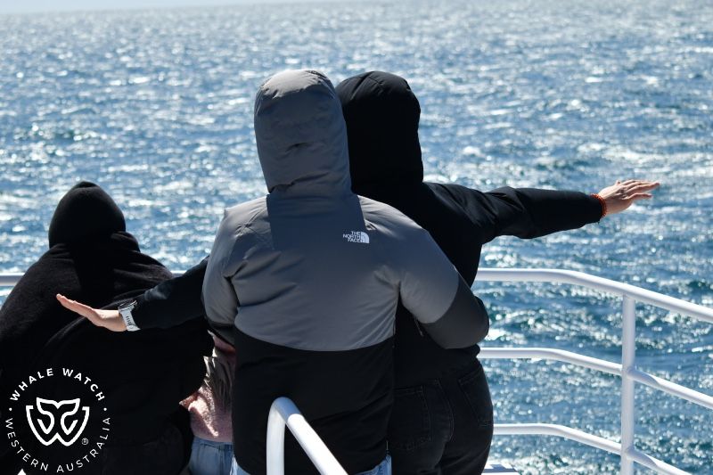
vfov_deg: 22.6
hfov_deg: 33.4
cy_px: 238
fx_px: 1188
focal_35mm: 60
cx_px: 356
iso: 800
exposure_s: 1/8000
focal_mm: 60
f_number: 5
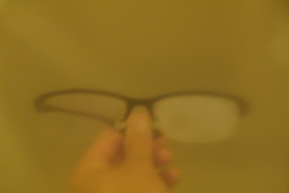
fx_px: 578
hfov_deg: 28.1
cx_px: 144
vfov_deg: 19.0
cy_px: 96
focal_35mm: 72
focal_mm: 48
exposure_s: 1/80
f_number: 5
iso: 6400
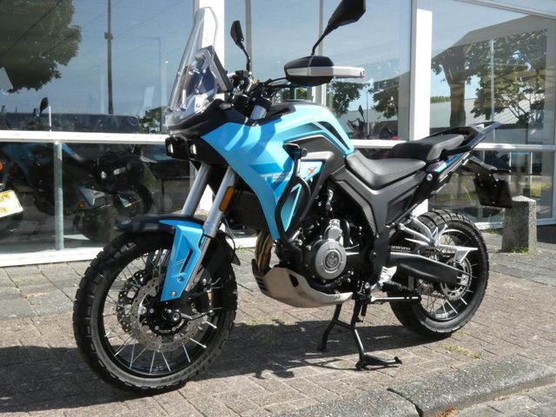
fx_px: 626
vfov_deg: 36.8
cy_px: 208
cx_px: 278
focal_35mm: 39
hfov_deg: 47.9
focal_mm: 7.1
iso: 800
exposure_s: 1/800
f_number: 8
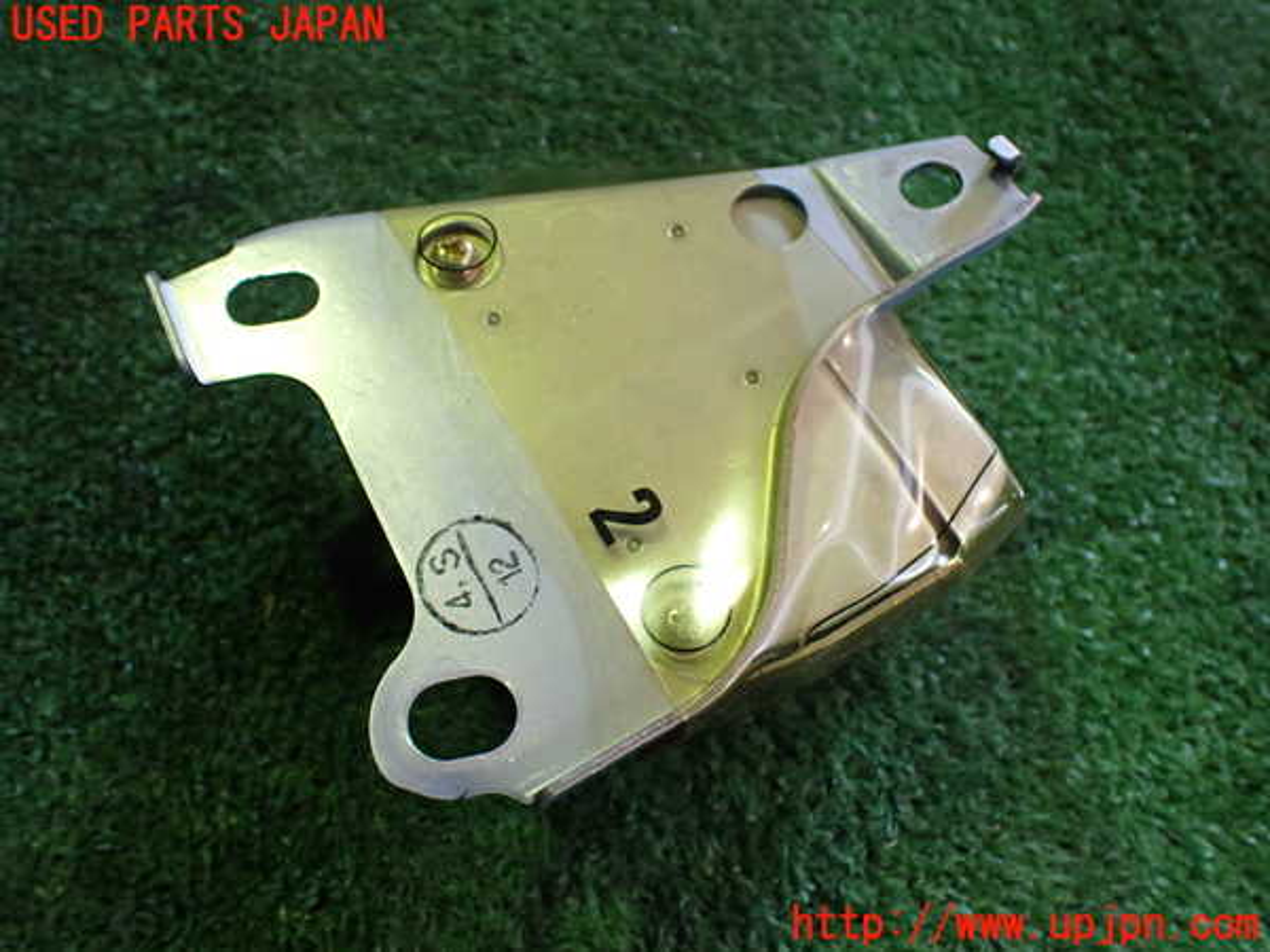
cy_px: 476
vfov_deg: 46.8
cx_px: 635
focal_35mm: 30
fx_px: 1101
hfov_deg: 60.0
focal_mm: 5.4
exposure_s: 1/125
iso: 400
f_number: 2.3
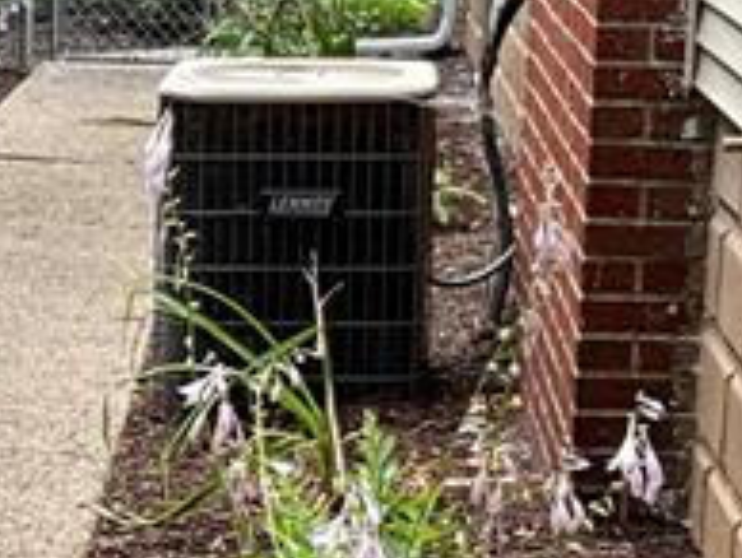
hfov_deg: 12.7
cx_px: -50
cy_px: 470
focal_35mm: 153
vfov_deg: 9.7
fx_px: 3284
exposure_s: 1/122
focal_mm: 3
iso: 25
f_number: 1.8
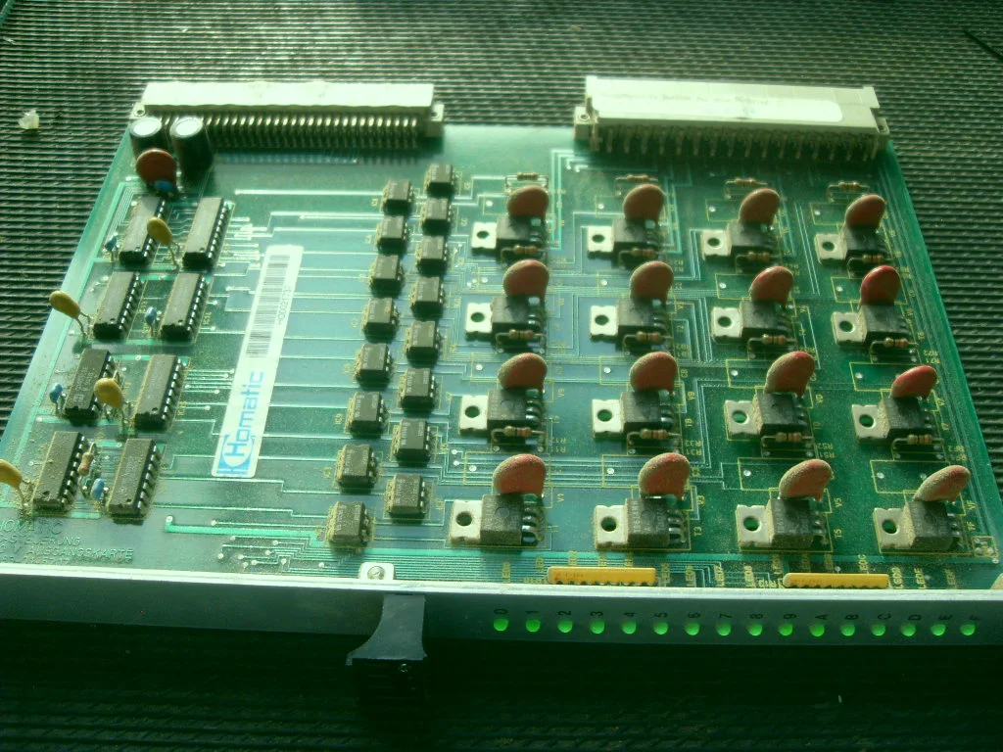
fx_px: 1072
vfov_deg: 38.7
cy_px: 376
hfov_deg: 50.1
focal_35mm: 37
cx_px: 502
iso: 80
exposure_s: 1/125
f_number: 2.8
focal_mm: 6.3
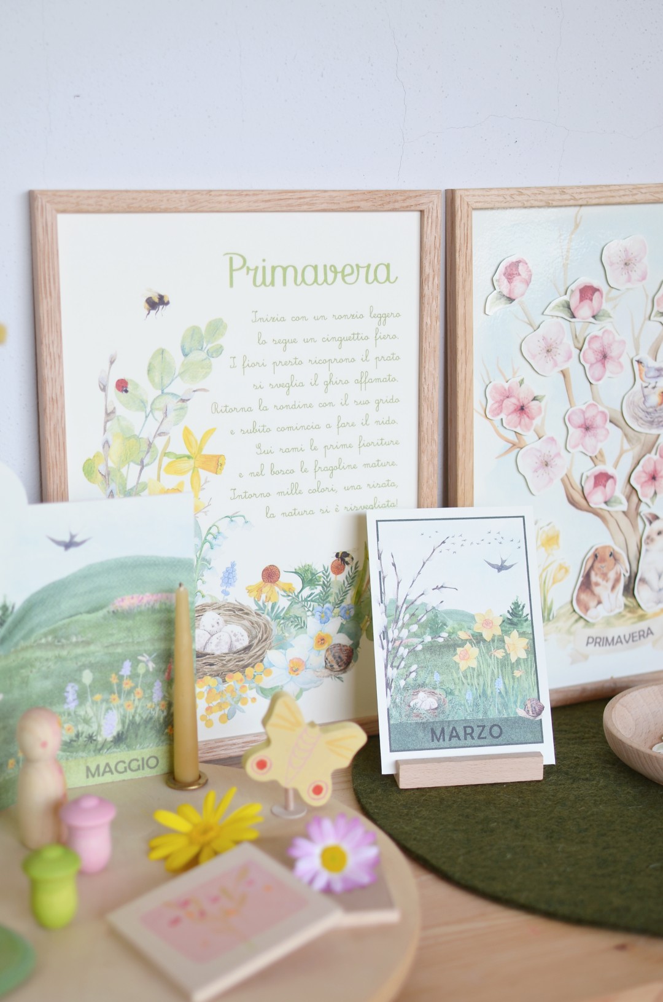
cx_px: 332
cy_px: 501
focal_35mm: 52
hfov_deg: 25.6
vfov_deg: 37.9
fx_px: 1457
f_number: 1.8
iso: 110
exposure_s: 1/100
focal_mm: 35
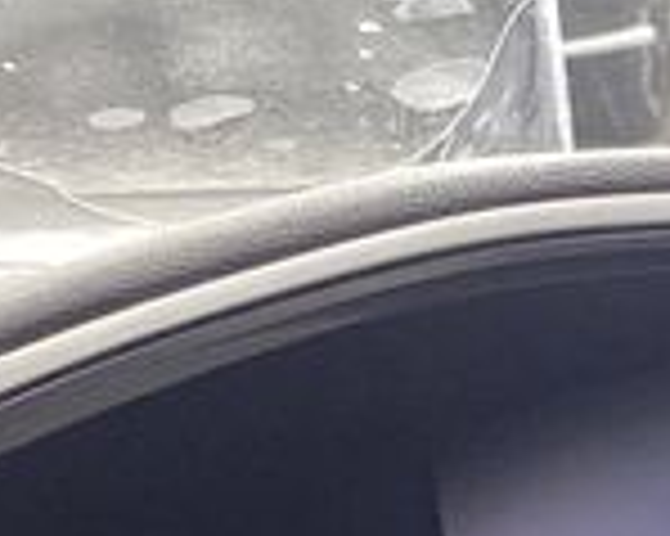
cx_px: 1331
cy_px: 820
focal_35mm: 163
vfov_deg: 9.2
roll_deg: -0.2
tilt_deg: -19.1
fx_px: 3230
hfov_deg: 10.8
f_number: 2.4
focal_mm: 3.3
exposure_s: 1/120
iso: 50
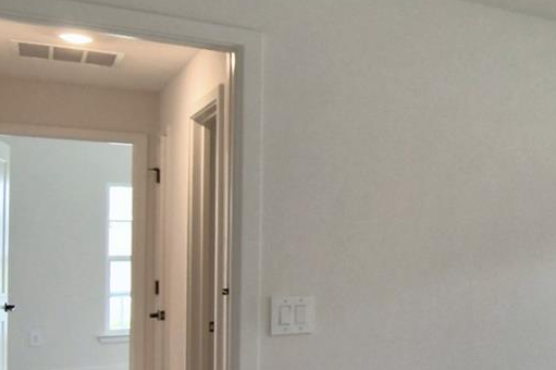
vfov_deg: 28.5
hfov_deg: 30.0
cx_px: 778
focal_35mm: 47
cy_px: 239
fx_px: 725
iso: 400
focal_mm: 10
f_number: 4.5
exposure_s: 1/125
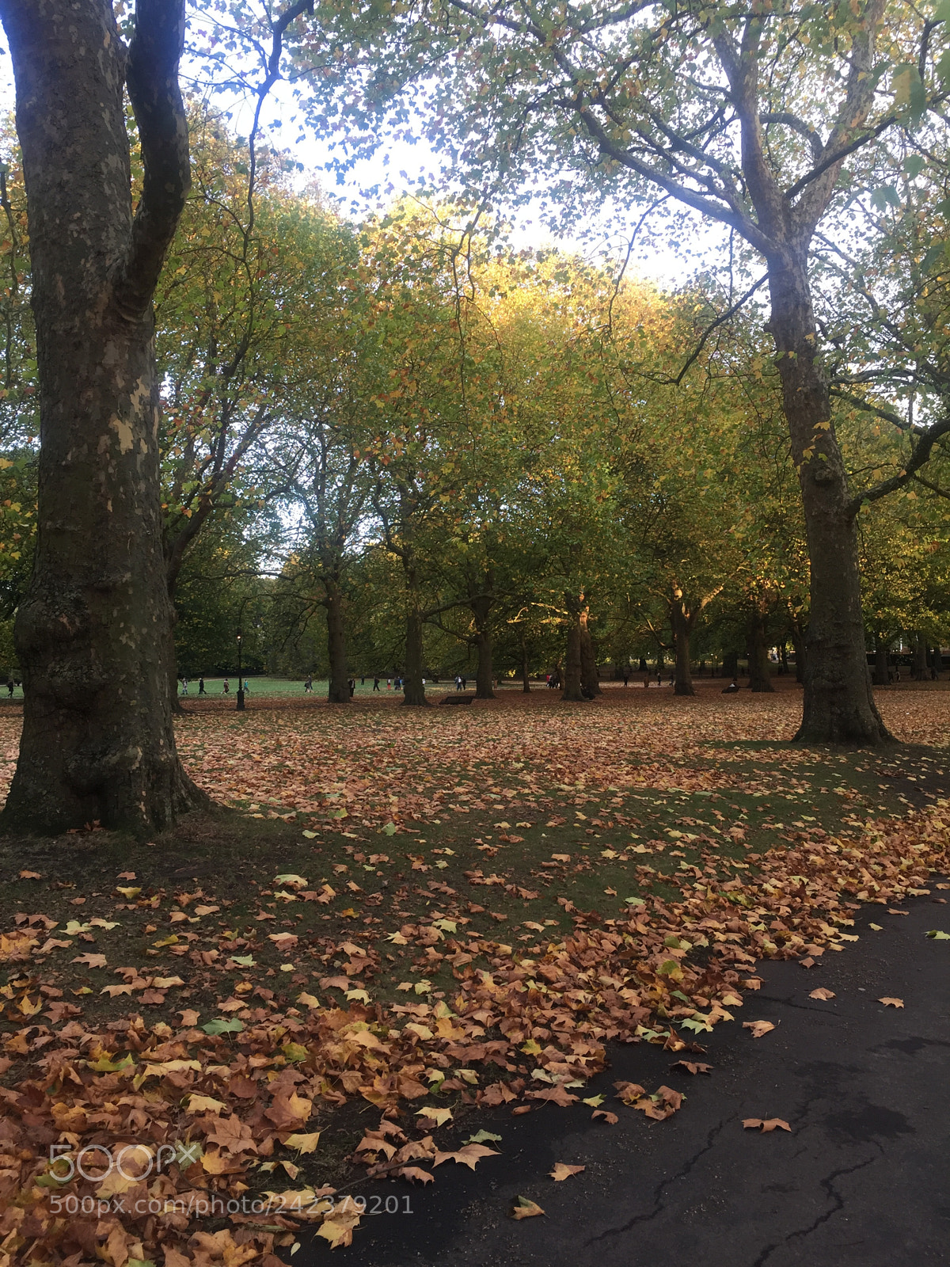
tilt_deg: +2.3
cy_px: 634
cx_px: 475
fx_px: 1061
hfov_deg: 48.2
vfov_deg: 61.7
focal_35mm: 29
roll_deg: +0.9
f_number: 2.2
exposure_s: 1/50
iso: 32
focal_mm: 4.15
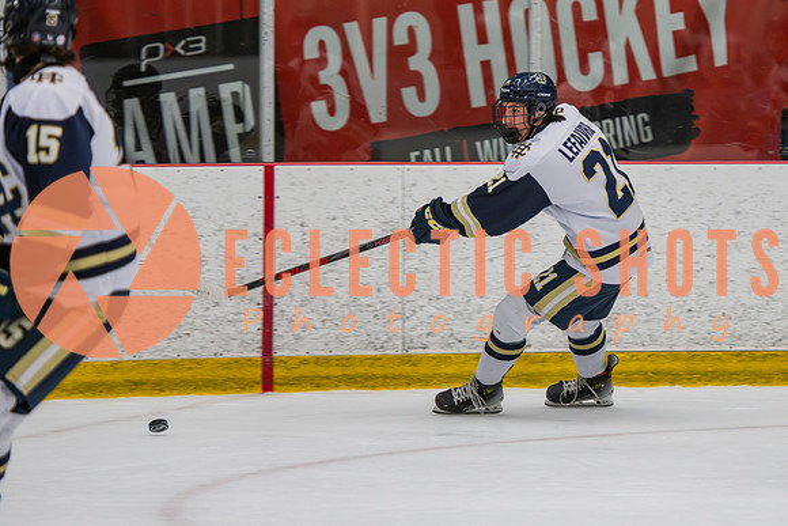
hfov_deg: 7.8
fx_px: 5750
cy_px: 234
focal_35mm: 263
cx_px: 575
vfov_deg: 5.2
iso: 2000
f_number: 3.2
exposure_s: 1/640
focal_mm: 135
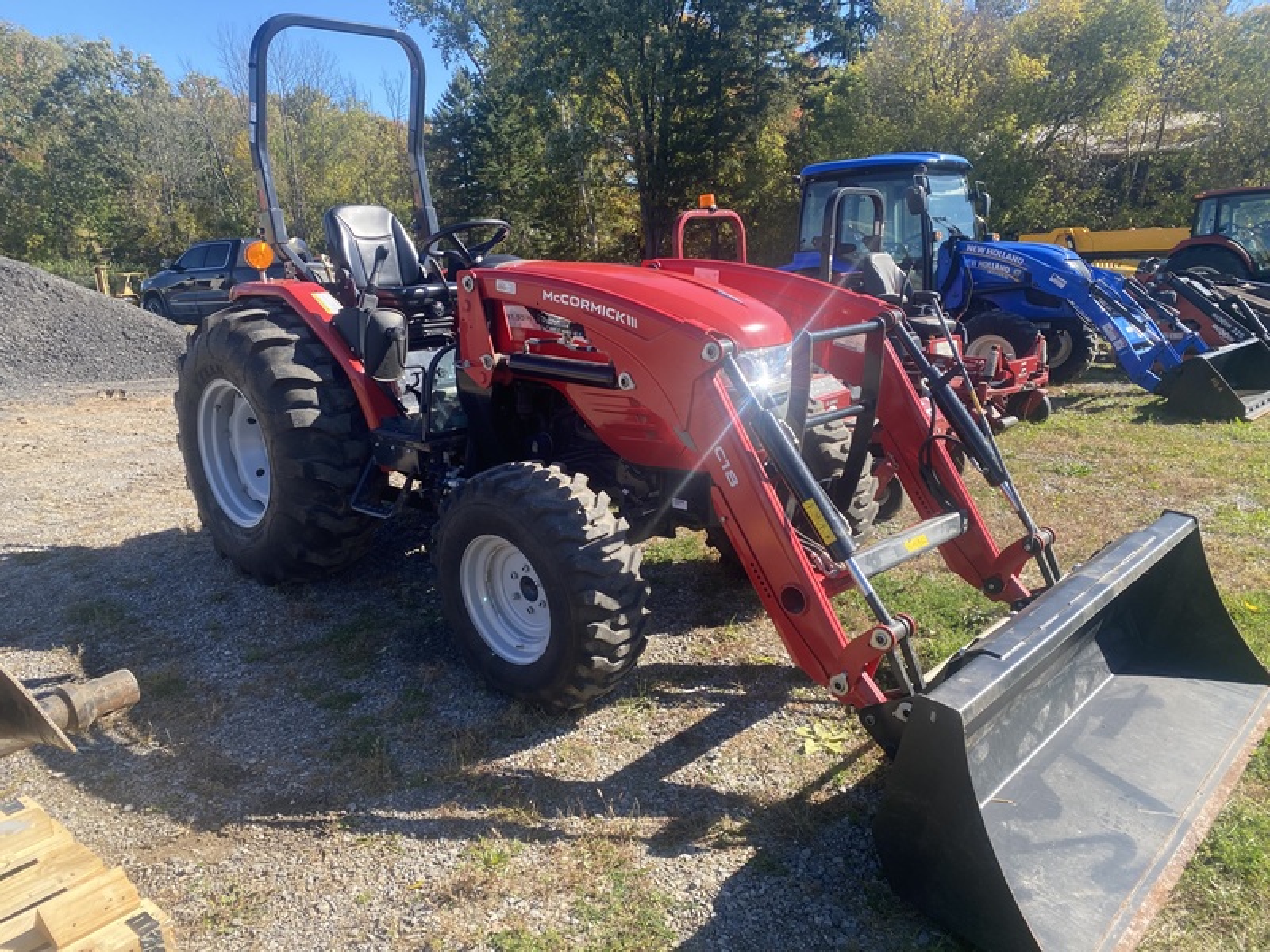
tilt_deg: -14.2
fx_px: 954
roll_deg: +1.5
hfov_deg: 67.3
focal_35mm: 26
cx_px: 635
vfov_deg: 53.1
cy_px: 476
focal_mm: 4.25
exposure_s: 1/778
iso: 32
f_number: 1.8
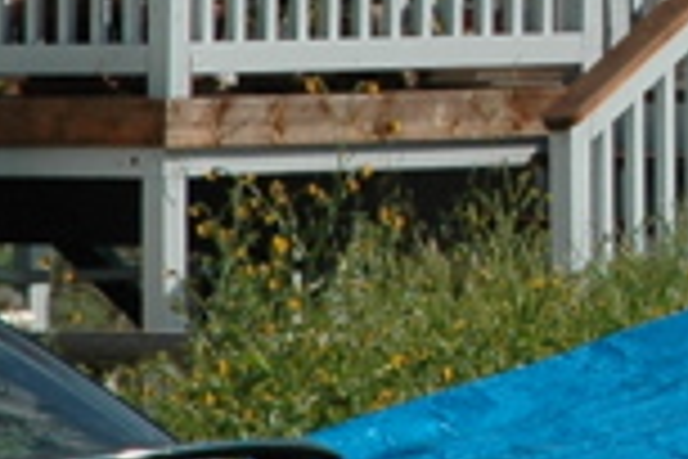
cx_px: 1189
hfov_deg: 2.9
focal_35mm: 702
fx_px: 13415
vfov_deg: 2.0
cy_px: -234
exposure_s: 1/400
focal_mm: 70
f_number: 10
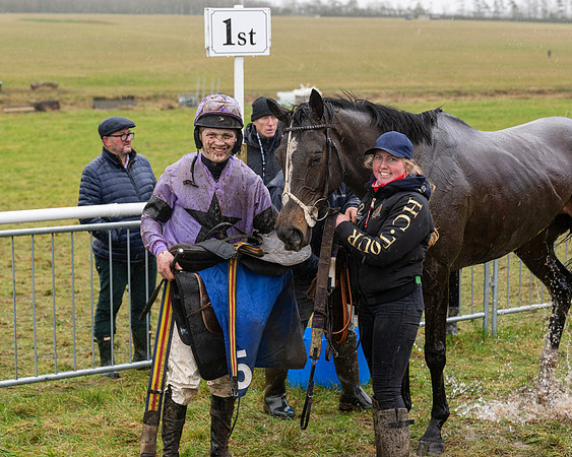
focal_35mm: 79
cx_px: 296
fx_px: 1334
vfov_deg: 19.4
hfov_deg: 24.2
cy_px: 228
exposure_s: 1/500
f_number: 5
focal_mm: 70
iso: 800
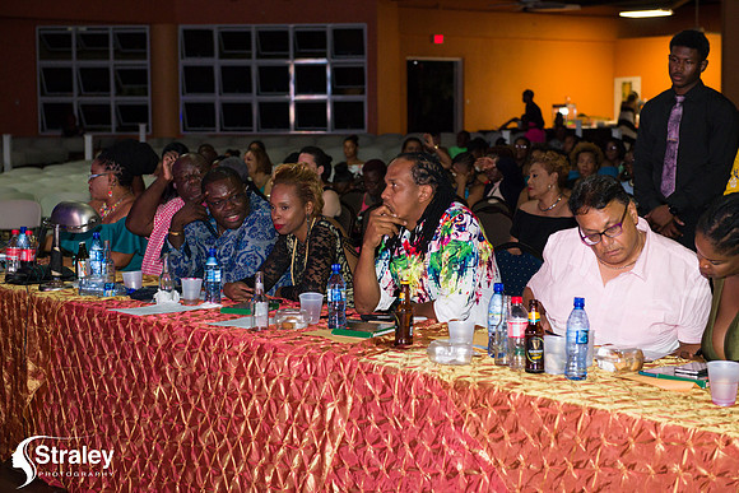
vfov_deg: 19.5
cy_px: 246
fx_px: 1437
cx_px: 370
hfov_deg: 28.8
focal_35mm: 70
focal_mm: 70
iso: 4000
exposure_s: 1/160
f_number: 5
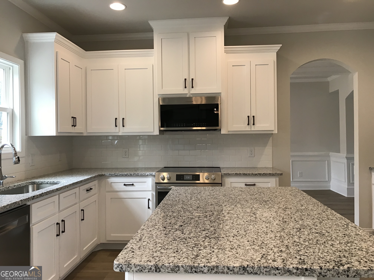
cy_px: 140
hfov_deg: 63.4
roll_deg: +1.7
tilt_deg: -0.4
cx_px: 187
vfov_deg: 49.7
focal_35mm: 28
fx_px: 303
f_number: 1.8
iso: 25
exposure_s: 1/40
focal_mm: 3.99
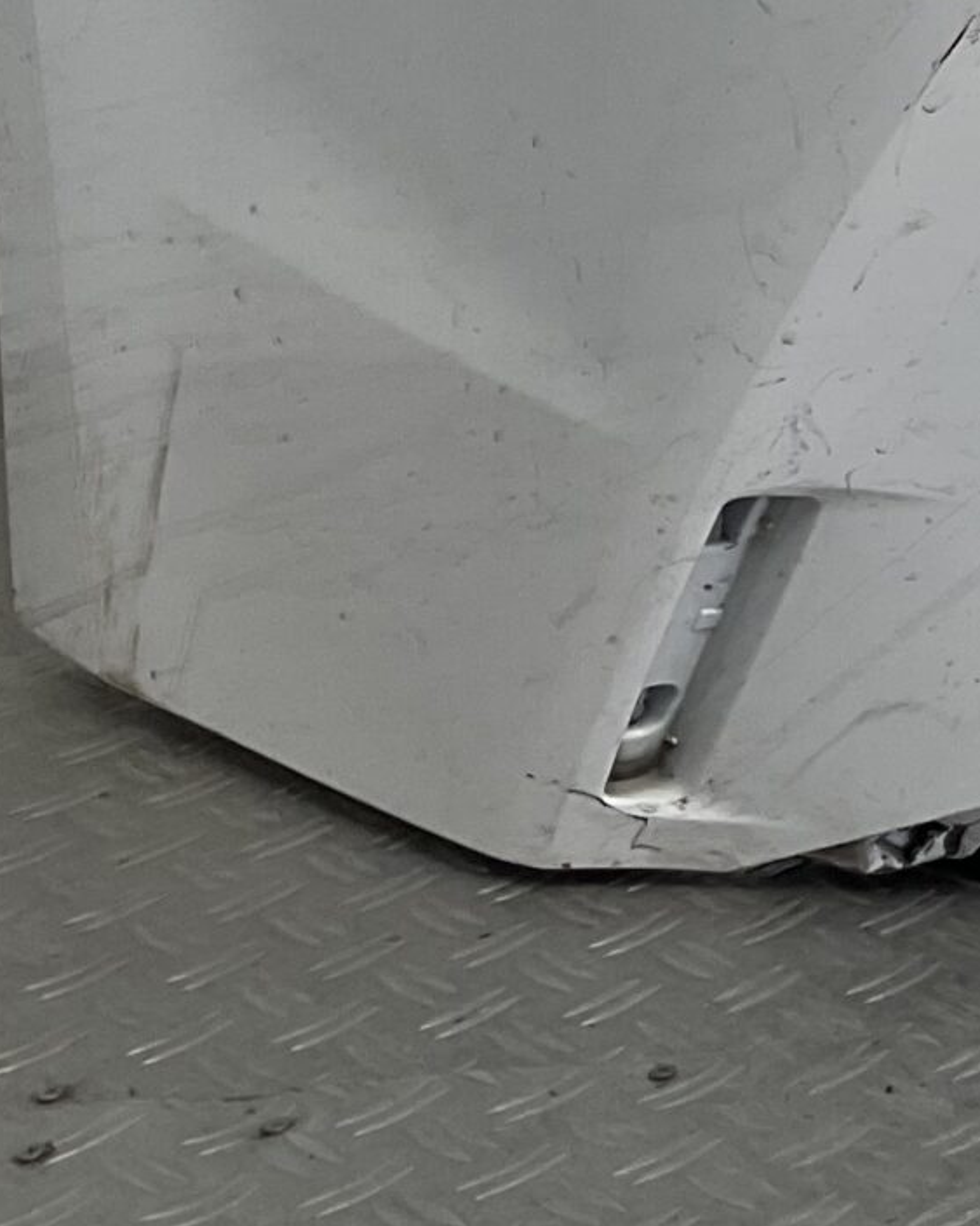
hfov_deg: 13.1
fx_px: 3735
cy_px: -237
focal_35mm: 103
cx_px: 1911
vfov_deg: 17.8
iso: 16
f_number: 1.8
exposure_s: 1/883
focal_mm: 3
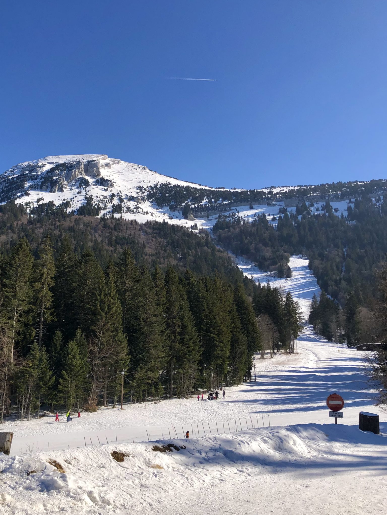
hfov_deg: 40.5
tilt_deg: +15.4
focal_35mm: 35
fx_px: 522
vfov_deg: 52.6
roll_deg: -0.1
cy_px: 257
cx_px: 153
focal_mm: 3.99
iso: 20
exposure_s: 1/3040
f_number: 1.8
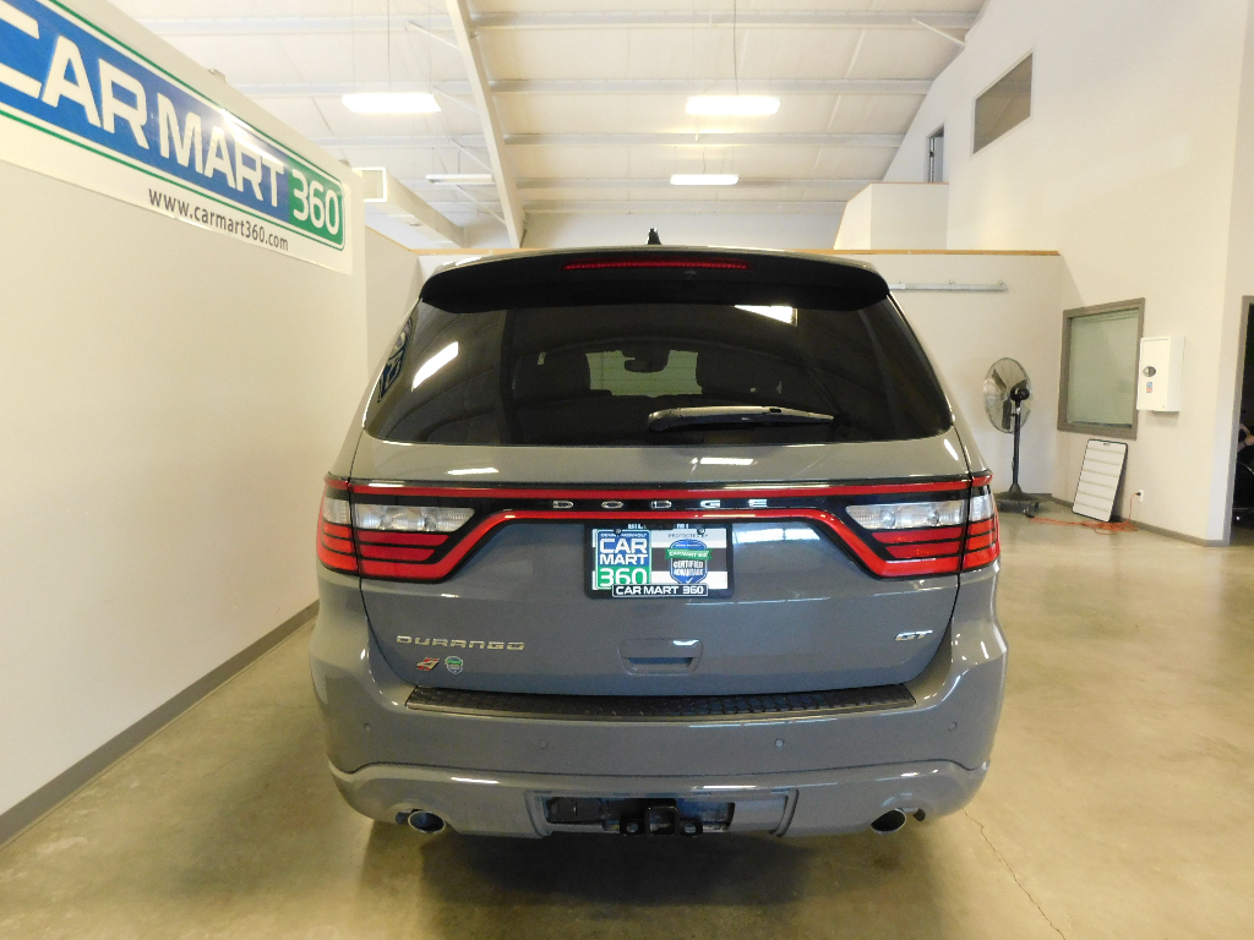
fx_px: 833
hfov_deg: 73.9
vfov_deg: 58.9
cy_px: 470
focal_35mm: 23
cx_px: 627
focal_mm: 4
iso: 400
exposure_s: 1/20
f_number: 3
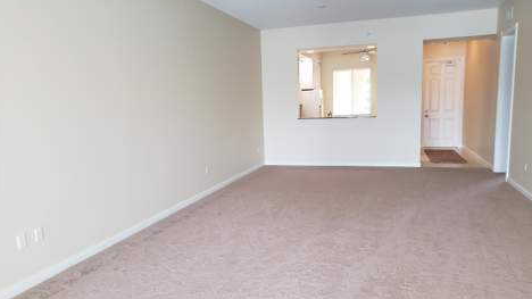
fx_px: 409
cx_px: 268
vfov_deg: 40.0
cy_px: 177
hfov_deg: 66.1
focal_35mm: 29
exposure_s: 1/60
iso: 250
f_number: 2.4
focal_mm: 4.3
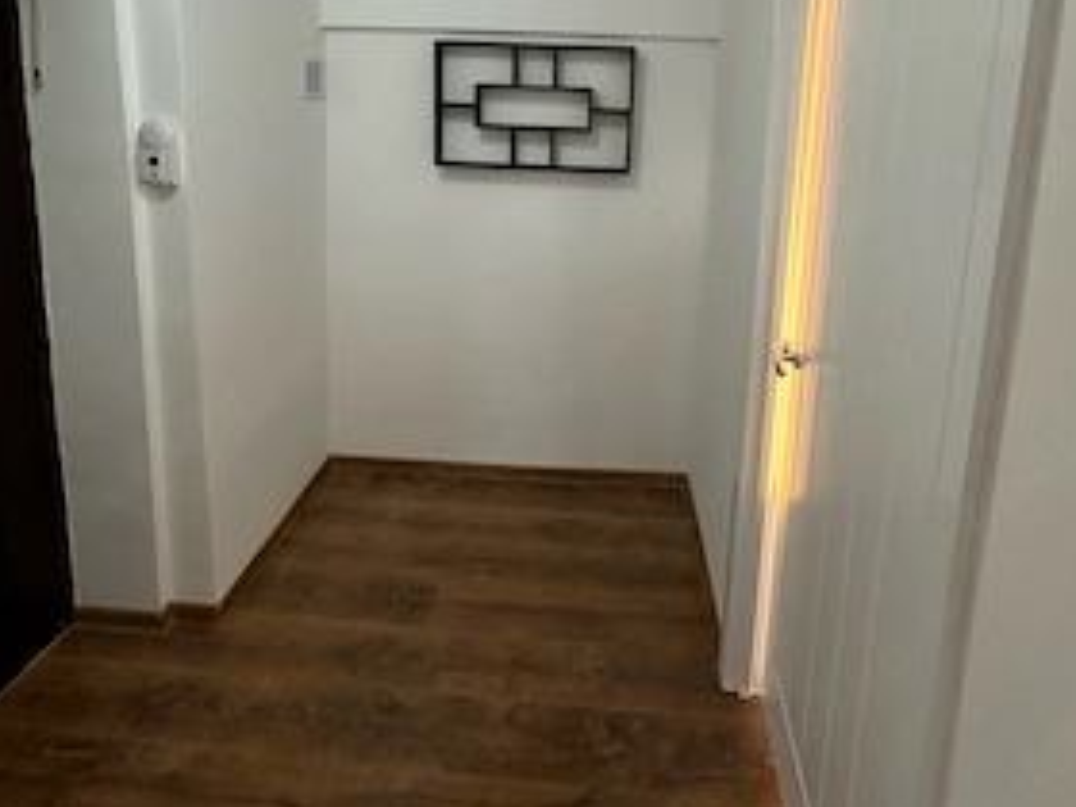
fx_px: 622
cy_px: 184
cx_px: 565
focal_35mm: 20
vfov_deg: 61.6
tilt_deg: -8.1
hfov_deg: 81.7
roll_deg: -1.8
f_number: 2.2
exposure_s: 1/50
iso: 200
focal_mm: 2.22
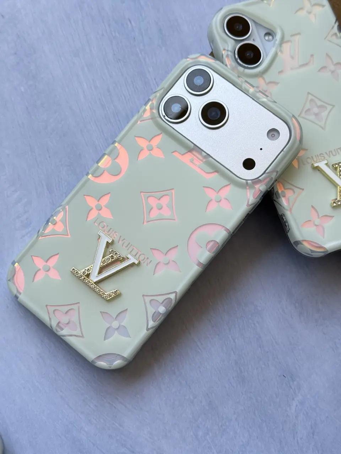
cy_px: 227
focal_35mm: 48
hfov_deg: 30.3
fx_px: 630
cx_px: 170
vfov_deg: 39.7
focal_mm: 6.76
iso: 64
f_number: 1.78
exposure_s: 1/928
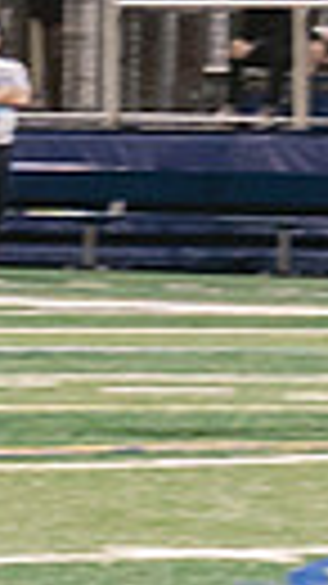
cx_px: -1438
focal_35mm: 862
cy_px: 204
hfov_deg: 1.4
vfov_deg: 2.5
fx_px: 13345
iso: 2500
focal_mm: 70
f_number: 4
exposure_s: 1/160
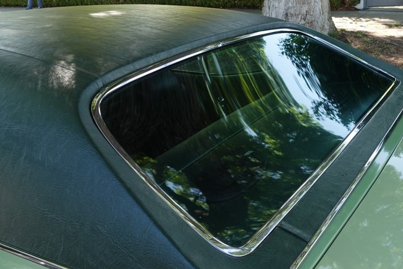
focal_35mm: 36
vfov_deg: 36.9
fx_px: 403
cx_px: 278
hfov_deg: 51.8
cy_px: 141
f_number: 4
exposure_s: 1/80
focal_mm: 9.4
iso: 125
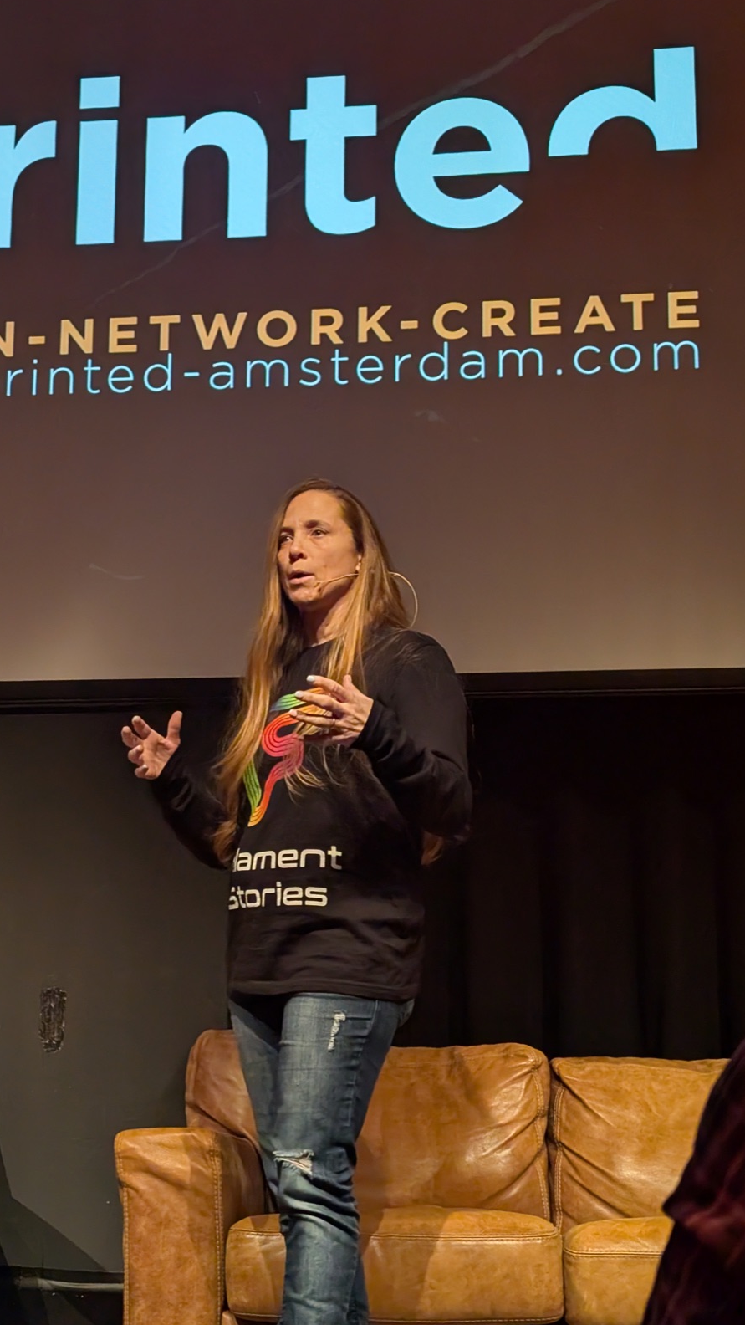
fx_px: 1896
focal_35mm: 54
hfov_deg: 22.1
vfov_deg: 38.5
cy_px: 657
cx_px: 251
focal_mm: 6.9
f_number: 1.68
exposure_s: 1/238
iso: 584
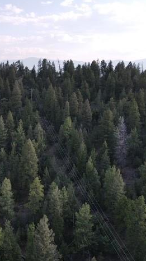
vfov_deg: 55.3
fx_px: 248
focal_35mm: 36
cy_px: 129
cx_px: 19
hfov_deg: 31.5
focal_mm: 4.5
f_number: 2.8
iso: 100
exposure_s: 1/320
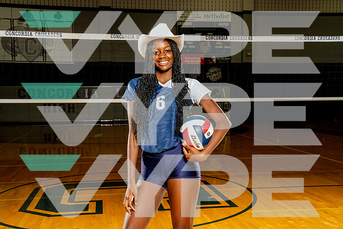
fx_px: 429
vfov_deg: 29.9
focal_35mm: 45
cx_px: 172
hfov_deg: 43.6
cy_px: 113
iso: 1000
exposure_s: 1/250
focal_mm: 44
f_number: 8
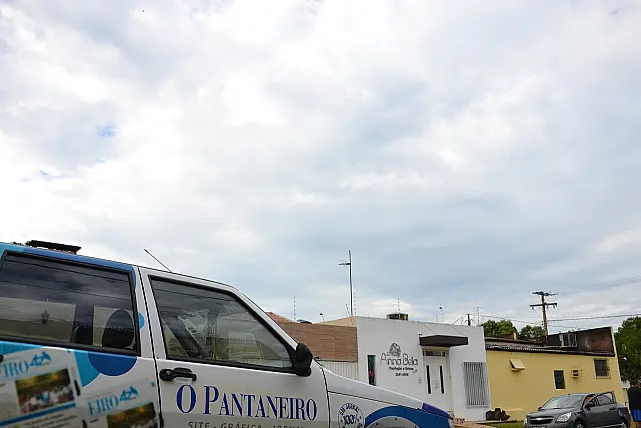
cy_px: 214
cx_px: 320
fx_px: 588
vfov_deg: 40.0
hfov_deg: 57.2
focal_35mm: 33
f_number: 8
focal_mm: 22
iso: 100
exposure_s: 1/250
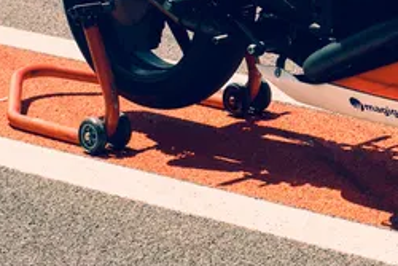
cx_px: 793
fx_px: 2124
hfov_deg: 9.9
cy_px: -223
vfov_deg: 7.0
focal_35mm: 192
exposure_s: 1/320
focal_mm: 26.6
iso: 200
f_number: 8
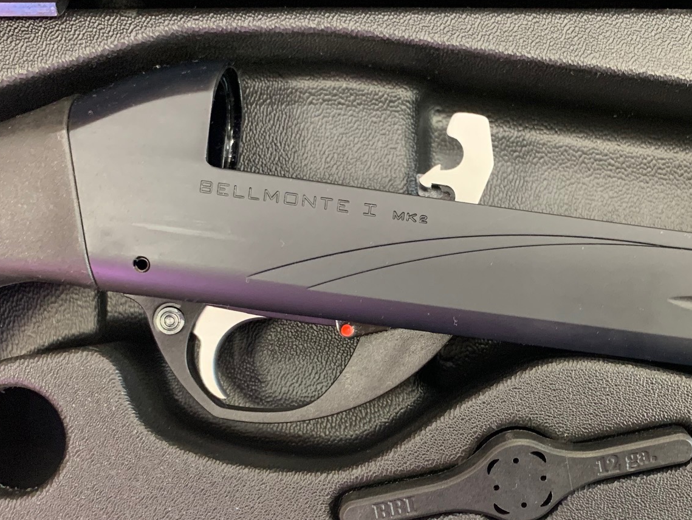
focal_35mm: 46
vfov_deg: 31.4
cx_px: 487
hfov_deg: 40.5
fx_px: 920
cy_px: 325
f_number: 1.8
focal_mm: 4.25
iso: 400
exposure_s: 1/33
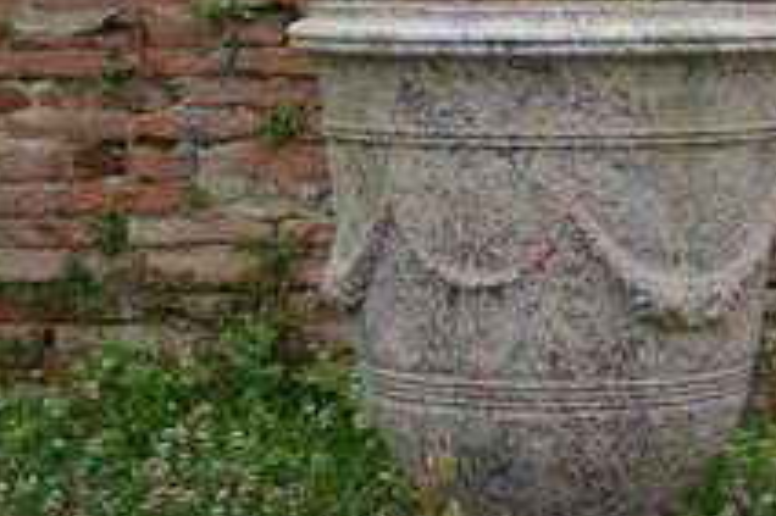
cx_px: 732
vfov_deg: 10.0
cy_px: 16
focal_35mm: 136
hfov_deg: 14.9
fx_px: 2929
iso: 200
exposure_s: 1/500
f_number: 4.2
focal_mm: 32
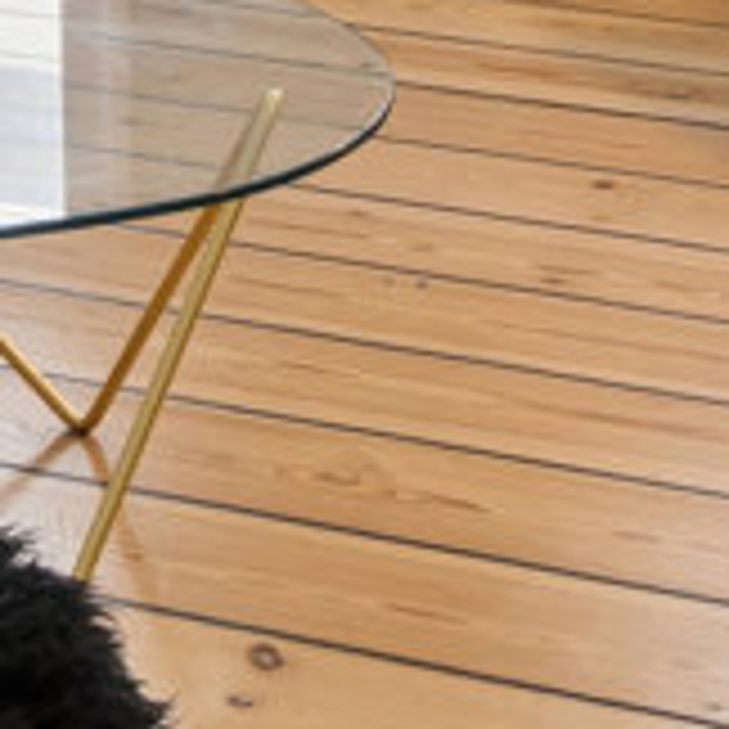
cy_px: -904
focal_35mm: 131
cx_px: 86
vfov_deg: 11.5
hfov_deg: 13.2
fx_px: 3119
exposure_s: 1/6
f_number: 8
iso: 200
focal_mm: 15
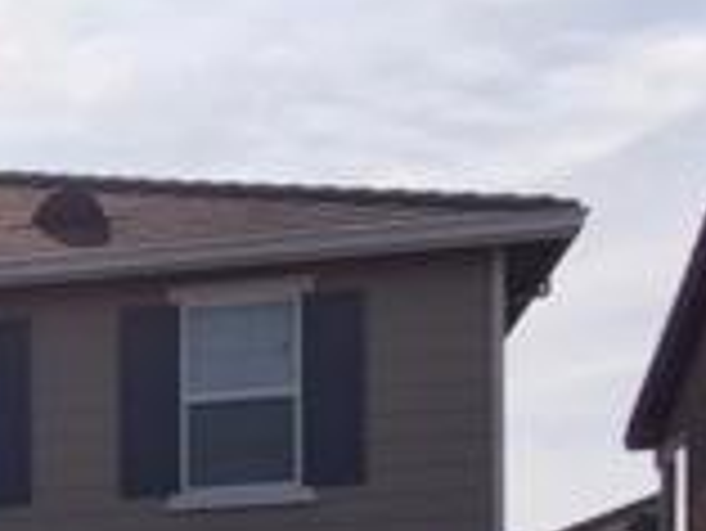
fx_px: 2408
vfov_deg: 11.6
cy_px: 954
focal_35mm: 118
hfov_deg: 14.8
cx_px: -508
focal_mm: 4.15
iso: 25
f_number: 2.2
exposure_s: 1/2481
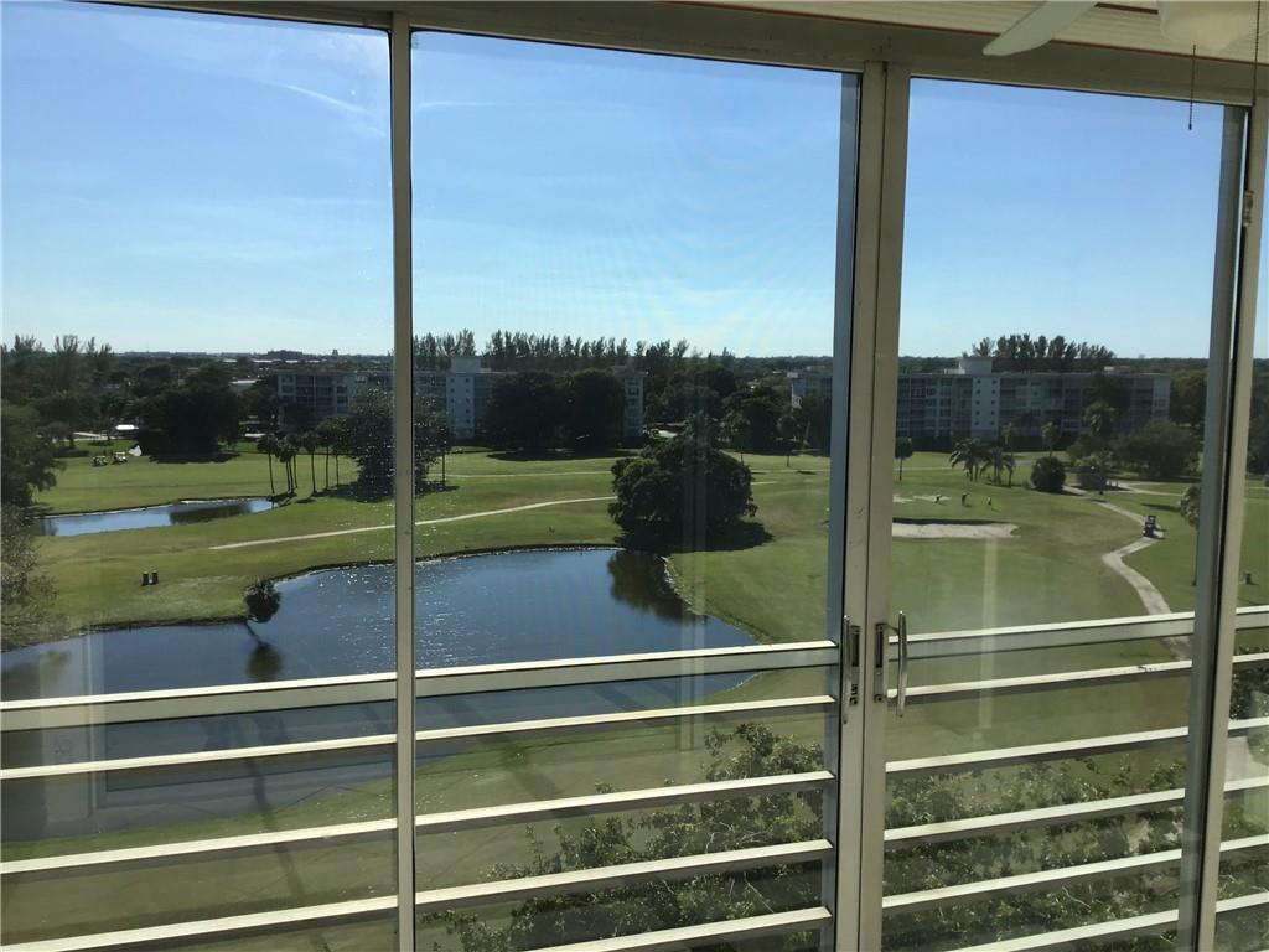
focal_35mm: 31
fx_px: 1136
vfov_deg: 45.4
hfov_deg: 58.4
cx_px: 634
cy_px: 476
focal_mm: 3.3
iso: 25
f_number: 2.4
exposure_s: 1/1217
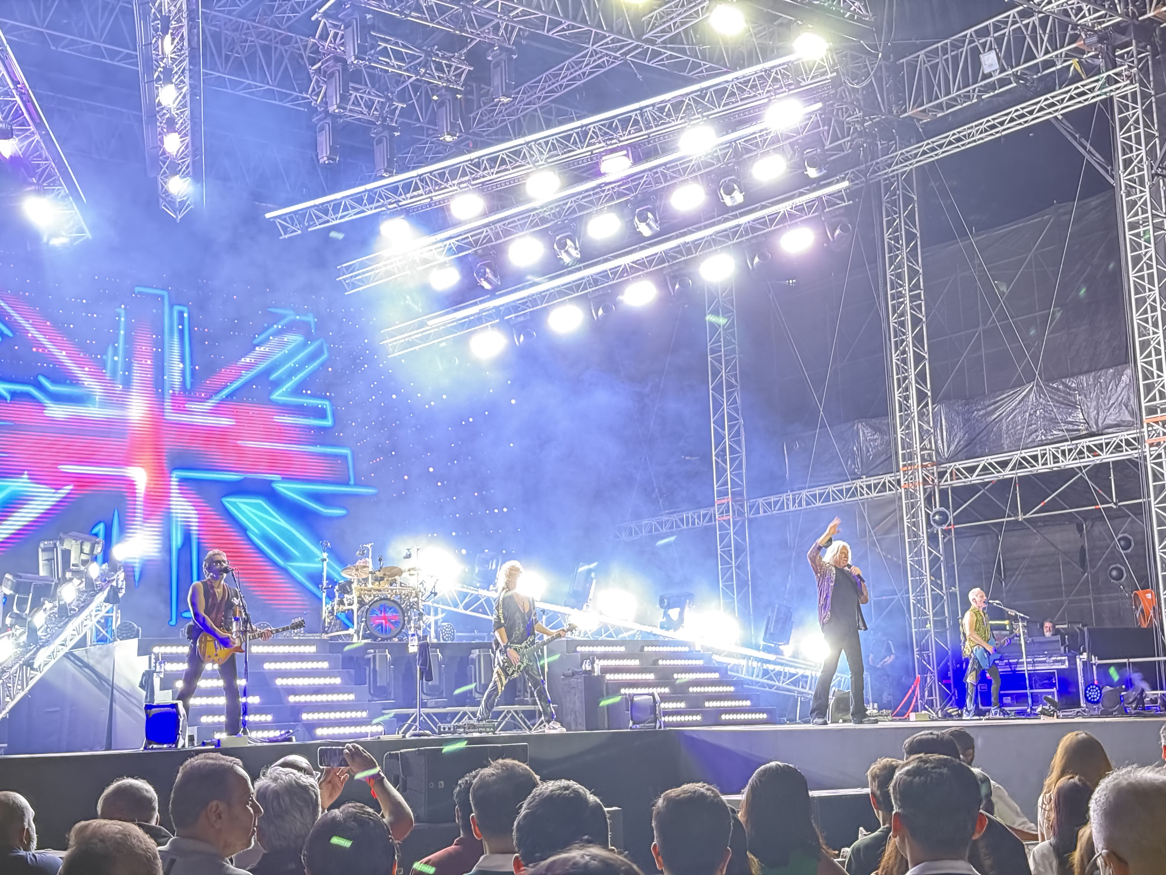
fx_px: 1617
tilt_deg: +10.5
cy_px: 438
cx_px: 583
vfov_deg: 30.3
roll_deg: +2.2
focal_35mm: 48
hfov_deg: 39.7
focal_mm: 6.76
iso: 640
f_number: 1.78
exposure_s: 1/30
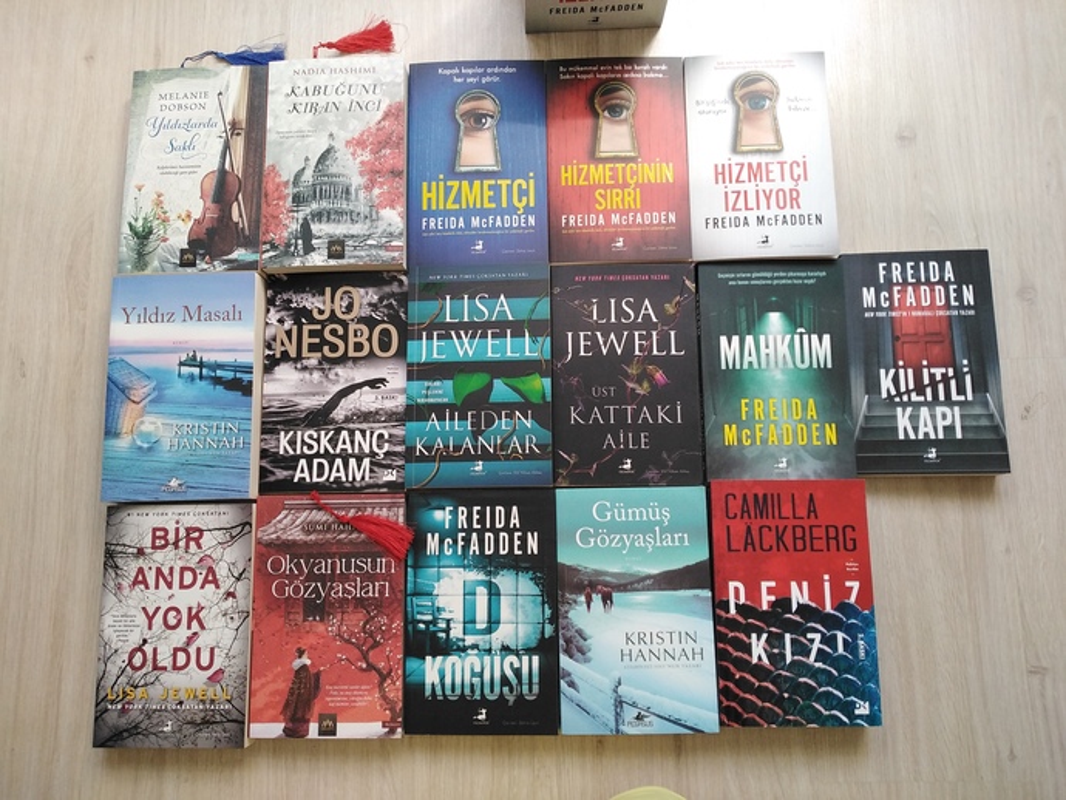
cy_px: 400
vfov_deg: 53.1
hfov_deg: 67.3
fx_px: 801
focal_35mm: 26
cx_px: 533
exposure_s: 1/33.3
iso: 173
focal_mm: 3.62
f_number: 1.8
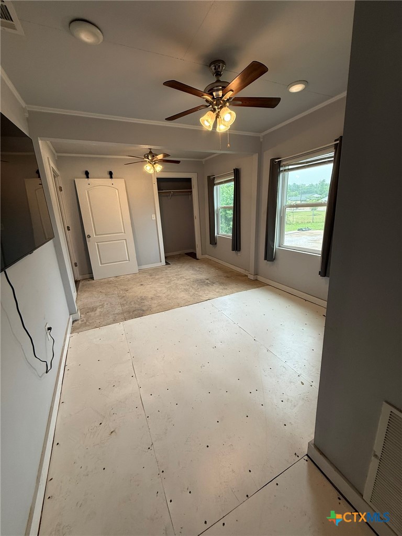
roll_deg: +4.3
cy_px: 268
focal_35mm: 14
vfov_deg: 102.1
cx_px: 201
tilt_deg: -15.4
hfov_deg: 85.7
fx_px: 217
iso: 125
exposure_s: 1/120
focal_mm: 2.22
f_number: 2.2
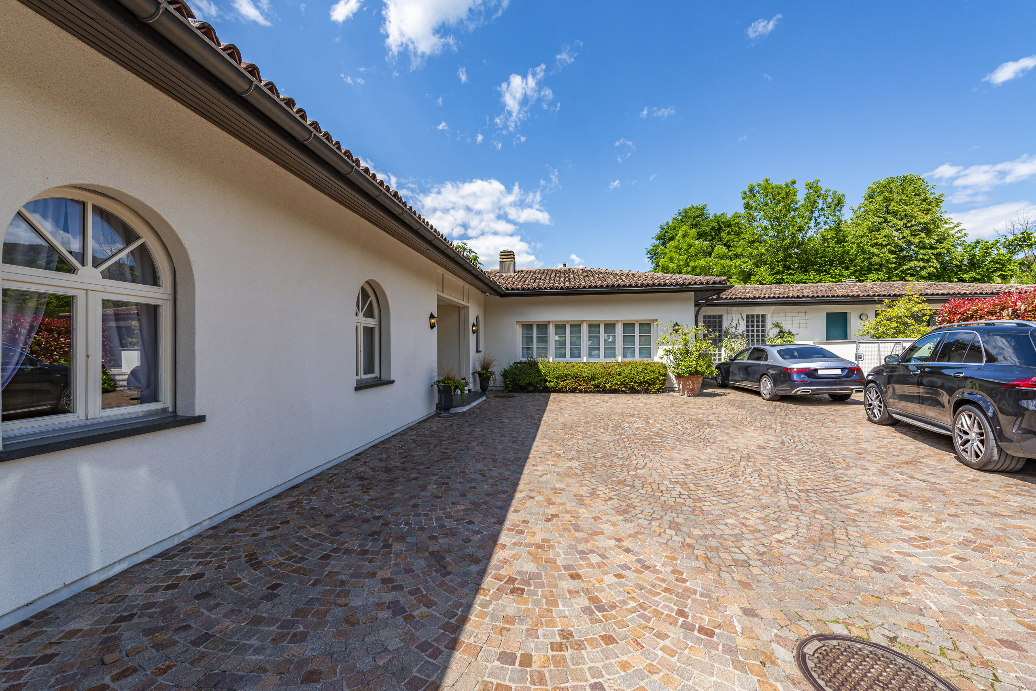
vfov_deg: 81.3
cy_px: 346
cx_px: 518
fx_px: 403
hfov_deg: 104.2
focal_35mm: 14
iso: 100
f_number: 8
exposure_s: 1/250
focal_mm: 14
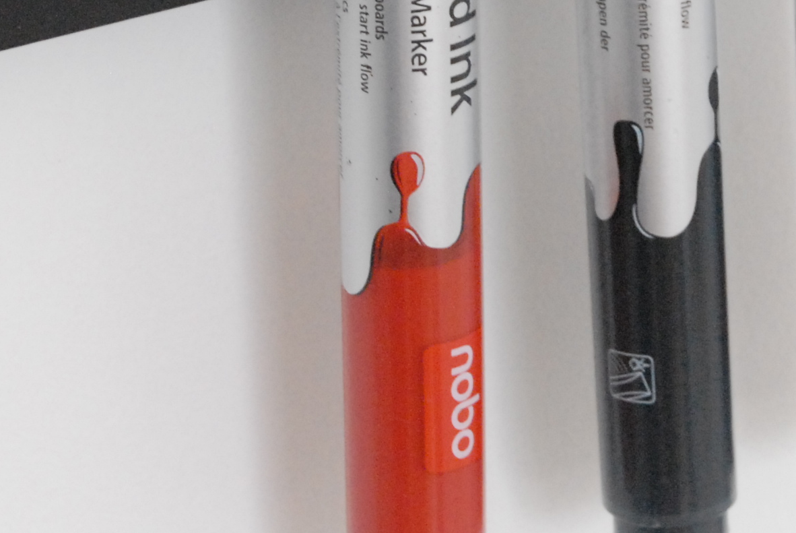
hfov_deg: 7.2
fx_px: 6309
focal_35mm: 285
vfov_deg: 4.8
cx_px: 661
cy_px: -230
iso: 1600
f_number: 7.1
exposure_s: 1/60
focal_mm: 58
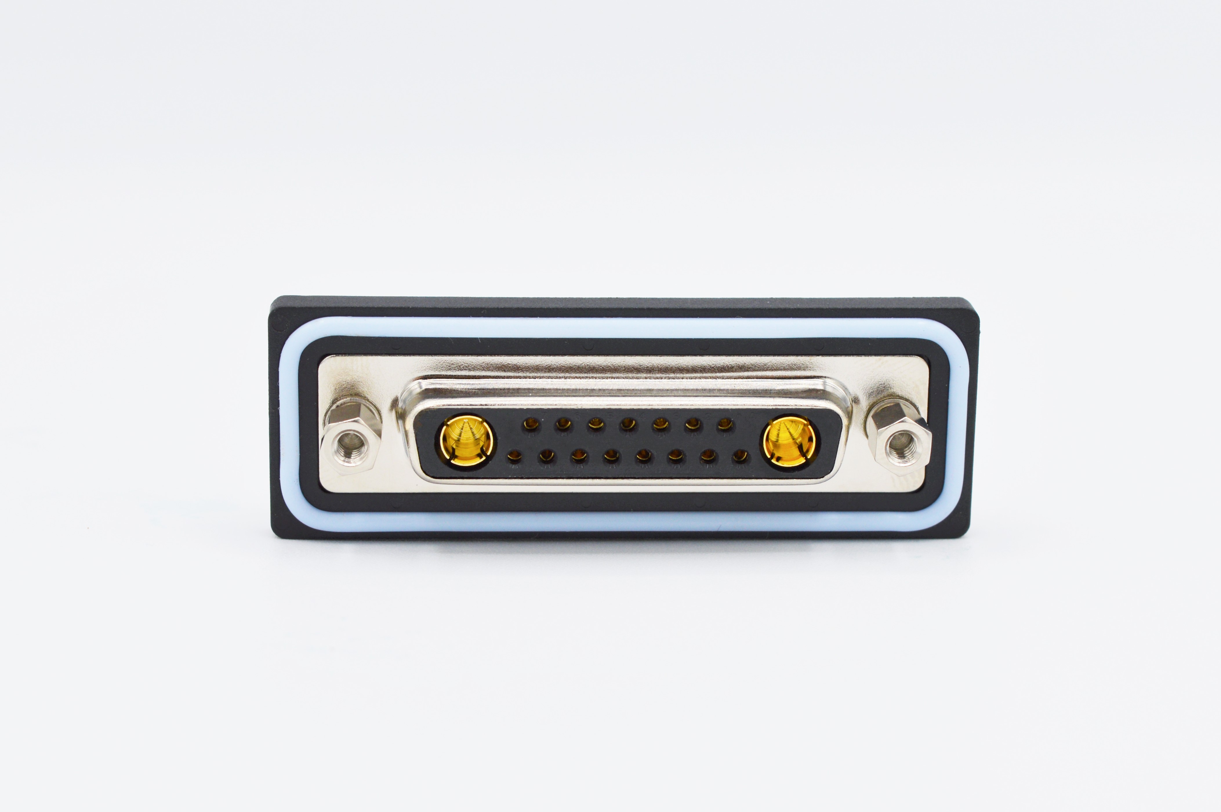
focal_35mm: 72
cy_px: 406
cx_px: 610
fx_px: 2440
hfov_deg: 28.1
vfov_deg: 18.9
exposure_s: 1/250
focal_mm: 48
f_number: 8
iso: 100
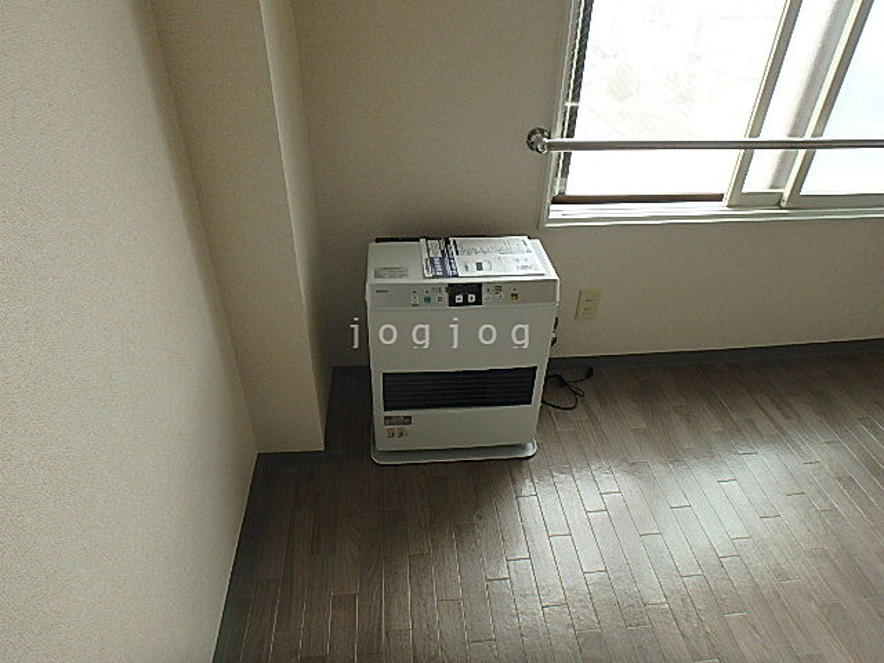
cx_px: 442
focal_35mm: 21
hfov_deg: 79.0
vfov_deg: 63.4
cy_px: 332
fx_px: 536
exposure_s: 1/30
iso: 200
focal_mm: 3.7
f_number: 3.5
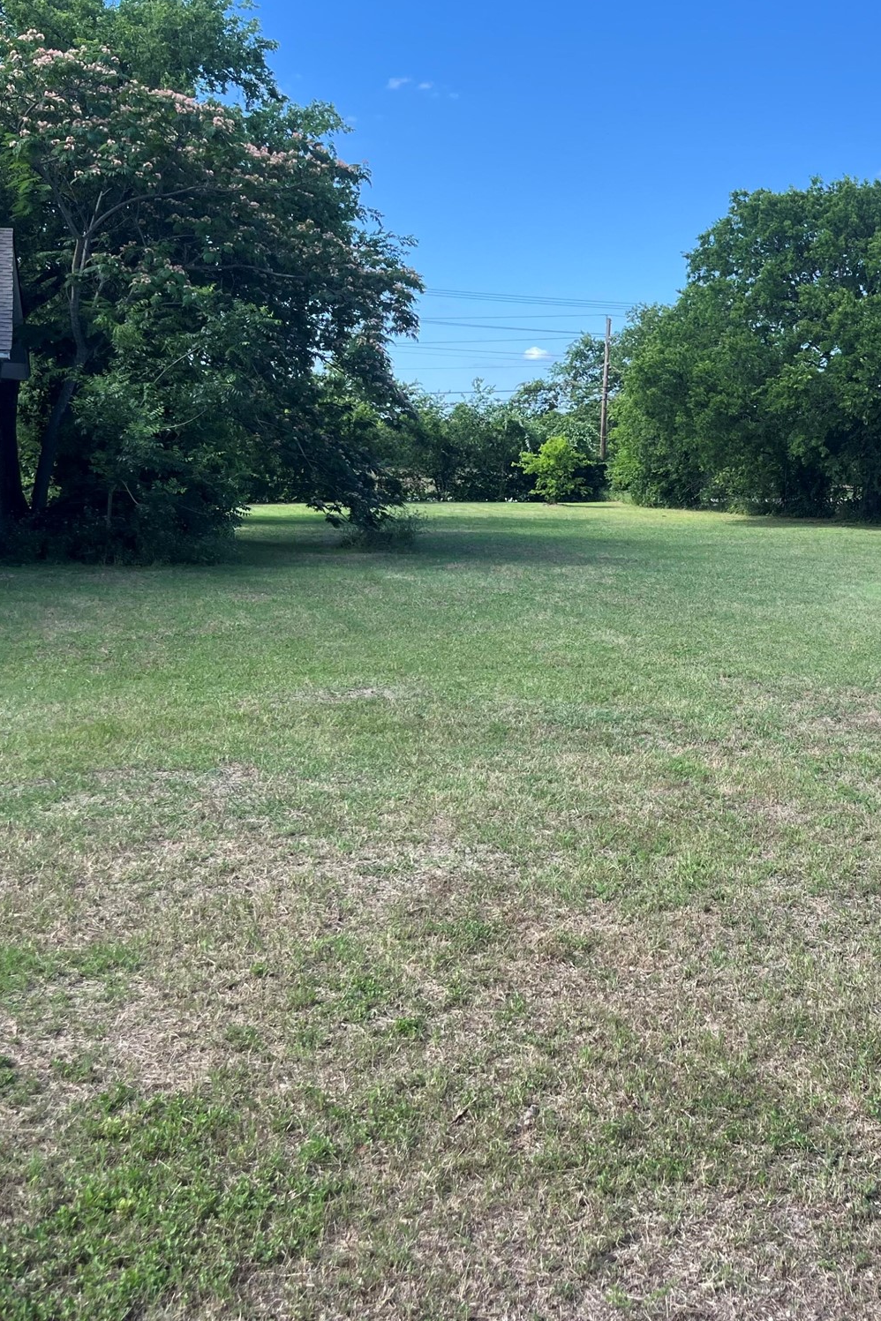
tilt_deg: -7.3
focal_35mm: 37
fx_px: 1358
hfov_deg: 34.5
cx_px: 743
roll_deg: +1.0
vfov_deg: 51.9
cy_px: 644
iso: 50
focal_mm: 5.1
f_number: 1.6
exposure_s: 1/959
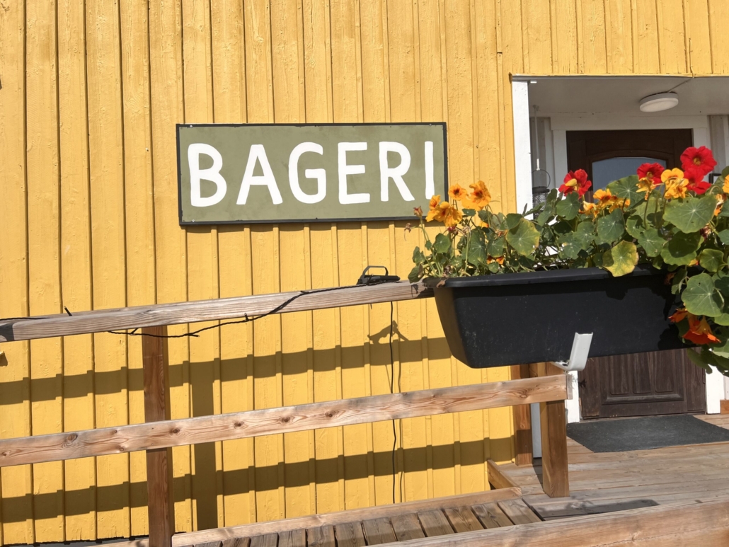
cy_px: 274
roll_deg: +2.8
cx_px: 364
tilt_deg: +2.3
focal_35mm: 26
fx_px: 548
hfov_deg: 67.3
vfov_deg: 53.1
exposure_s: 1/9434
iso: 50
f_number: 1.5
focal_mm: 5.7
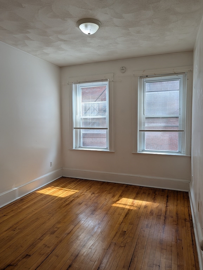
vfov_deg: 71.5
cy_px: 135
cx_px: 102
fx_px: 187
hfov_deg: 56.9
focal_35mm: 24
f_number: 1.68
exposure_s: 1/120
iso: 30
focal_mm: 6.9
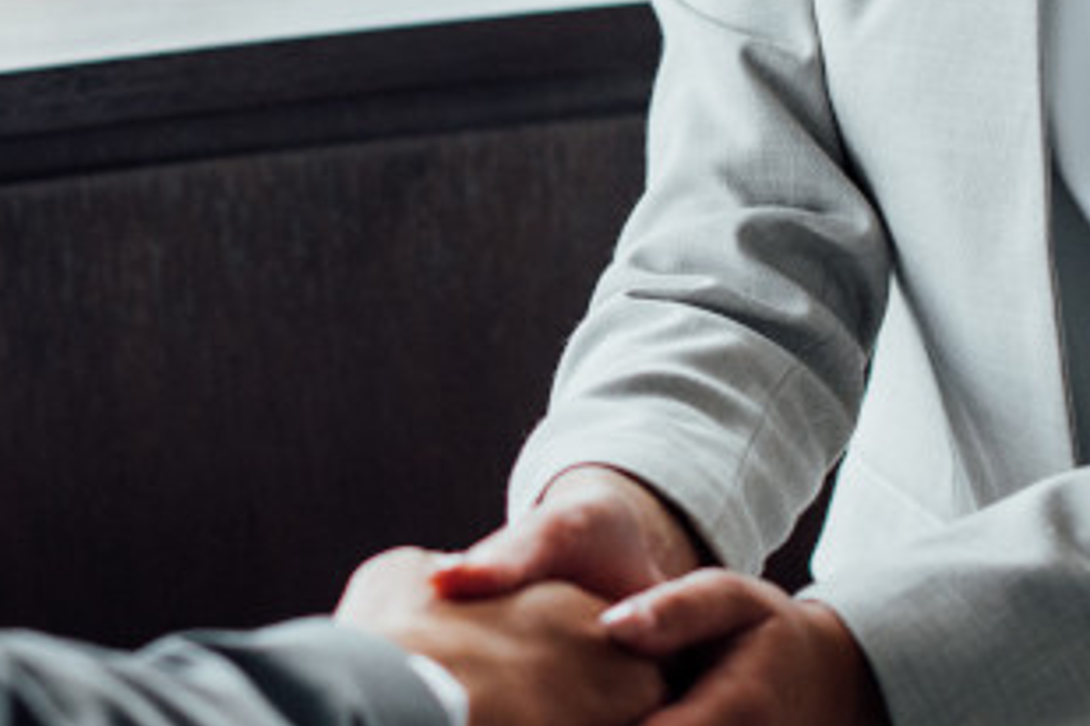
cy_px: -19
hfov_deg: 10.6
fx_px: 5873
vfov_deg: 7.0
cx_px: 243
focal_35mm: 194
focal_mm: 50
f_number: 2.5
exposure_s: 1/125
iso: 320
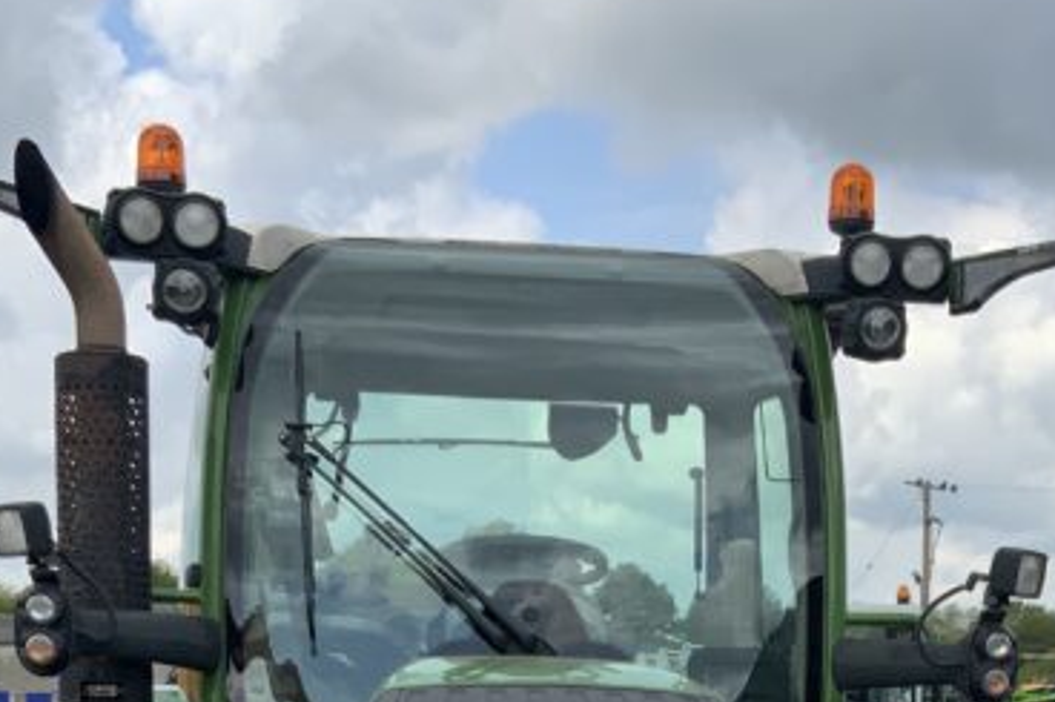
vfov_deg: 15.3
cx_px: 714
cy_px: 966
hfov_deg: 24.1
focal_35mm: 84
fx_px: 2460
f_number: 1.8
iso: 16
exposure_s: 1/1168
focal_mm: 3
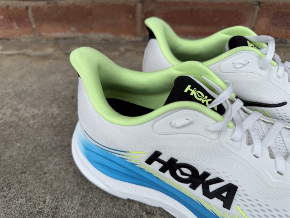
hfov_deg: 71.6
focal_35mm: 24
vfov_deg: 56.8
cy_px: 109
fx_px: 201
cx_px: 145
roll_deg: -1.5
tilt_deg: -39.1
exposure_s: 1/3021
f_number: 1.78
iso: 80
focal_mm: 6.76
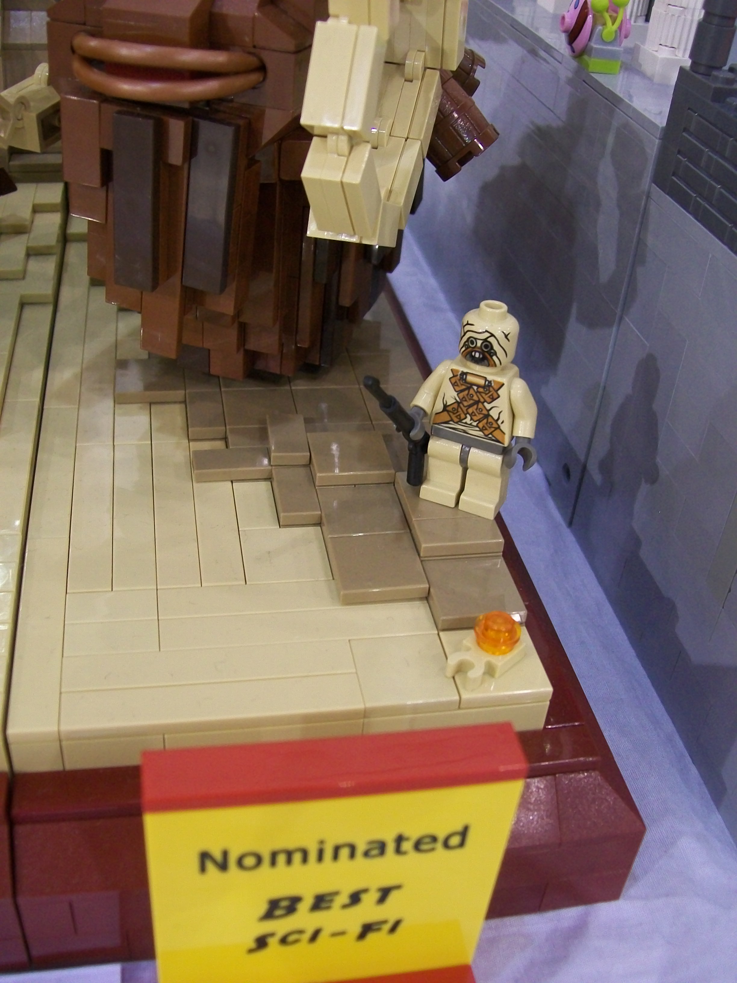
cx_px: 368
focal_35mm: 36
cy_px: 492
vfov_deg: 51.4
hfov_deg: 39.7
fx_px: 1022
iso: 160
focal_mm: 6
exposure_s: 1/13
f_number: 2.7
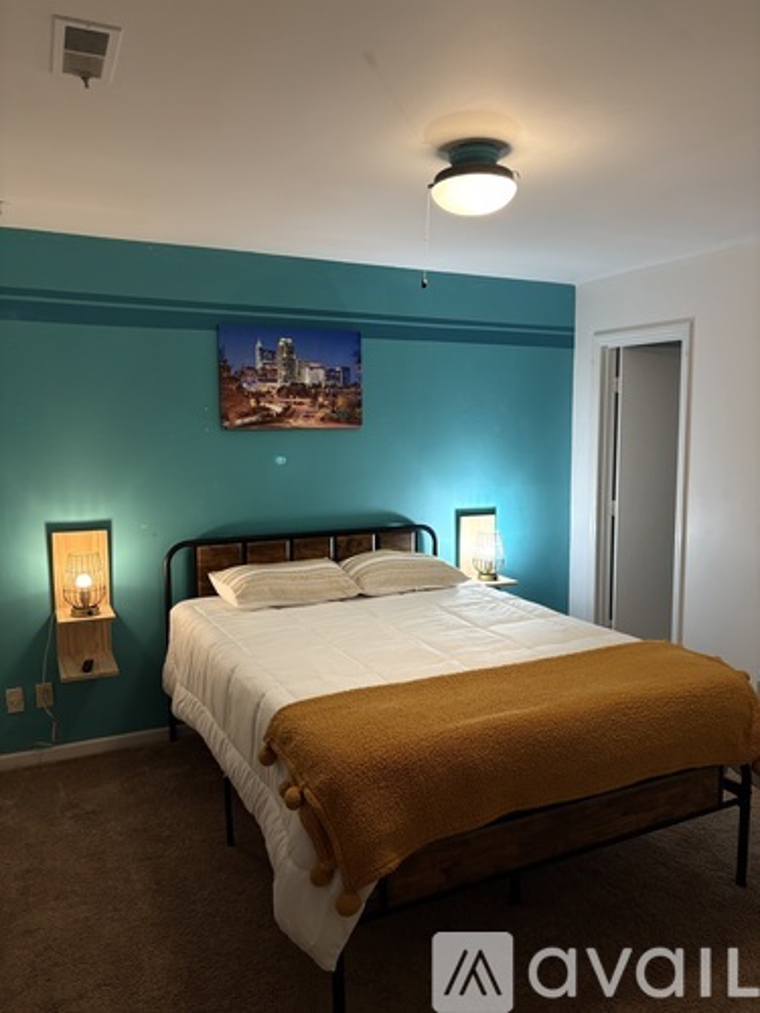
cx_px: 380
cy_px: 506
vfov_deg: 67.3
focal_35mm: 26
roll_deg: -0.3
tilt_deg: -6.0
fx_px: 761
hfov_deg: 53.1
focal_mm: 5.96
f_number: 1.6
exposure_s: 1/60
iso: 64
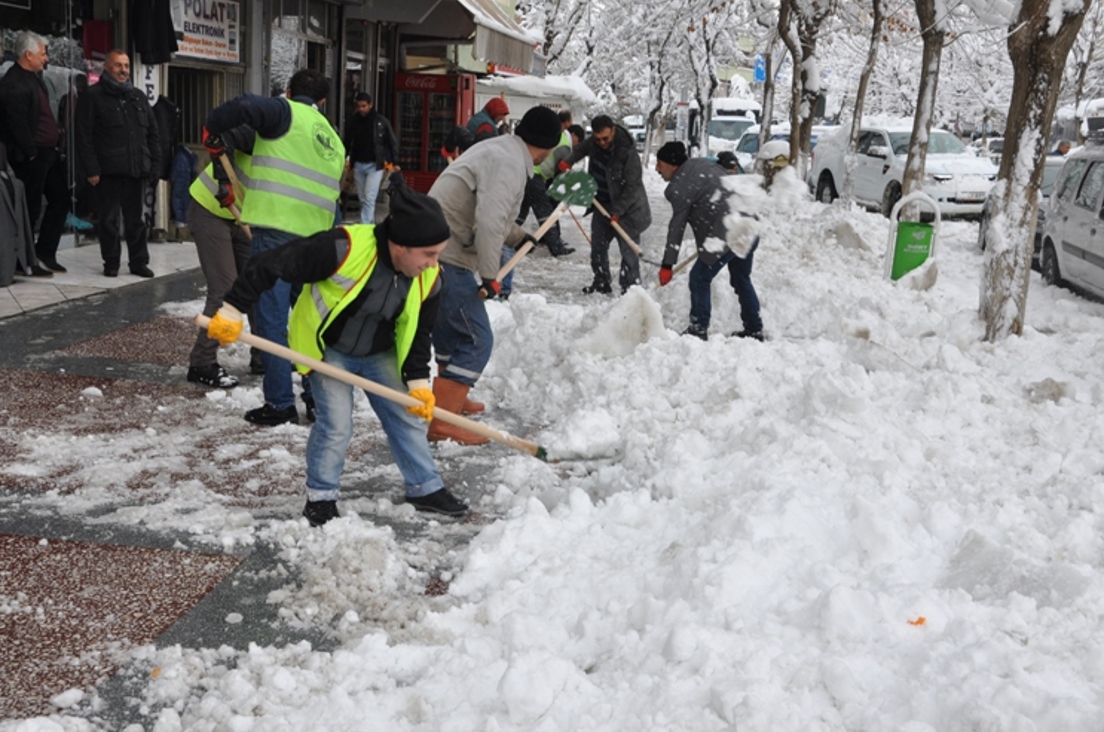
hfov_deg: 46.5
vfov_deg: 31.8
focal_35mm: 42
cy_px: 345
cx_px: 571
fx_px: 1286
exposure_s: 1/125
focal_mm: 26
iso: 200
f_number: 11
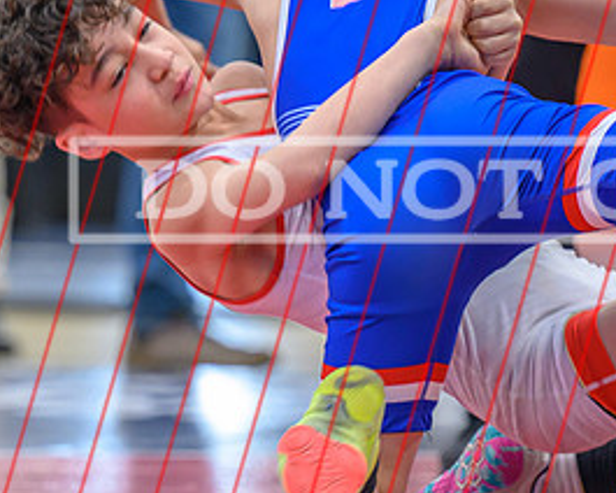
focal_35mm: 440
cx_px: 329
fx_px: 8022
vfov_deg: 3.5
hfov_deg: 4.4
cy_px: 206
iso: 2200
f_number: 2.8
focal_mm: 160
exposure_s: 1/640
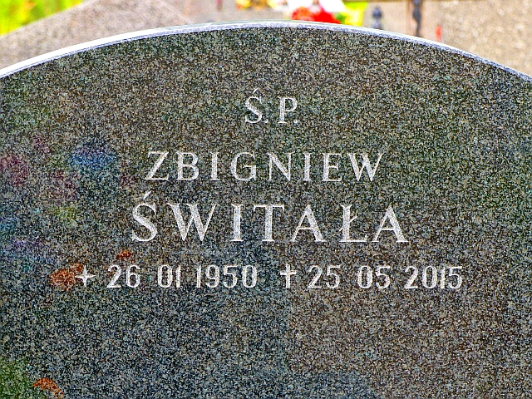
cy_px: 200
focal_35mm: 211
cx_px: 266
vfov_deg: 7.0
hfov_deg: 9.4
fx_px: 3243
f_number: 4
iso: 100
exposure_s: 1/125
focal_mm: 37.9
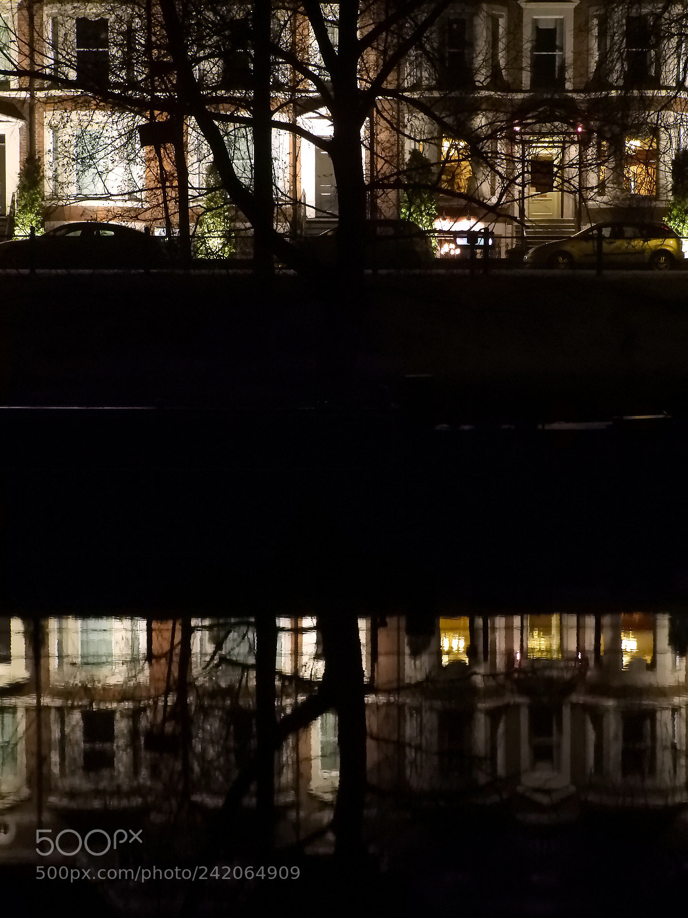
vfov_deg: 20.7
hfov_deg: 15.6
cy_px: 459
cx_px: 344
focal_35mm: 95
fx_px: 2518
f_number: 4.8
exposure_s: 1/15
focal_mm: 17
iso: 1600
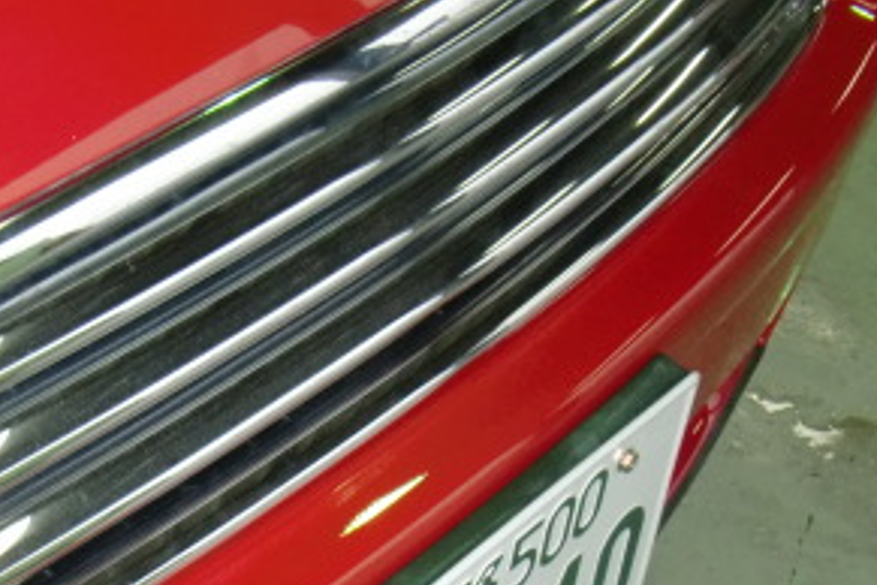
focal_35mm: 87
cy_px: 675
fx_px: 2119
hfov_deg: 22.8
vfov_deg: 15.2
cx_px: 102
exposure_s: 1/60
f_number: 3.9
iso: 250
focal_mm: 6.66
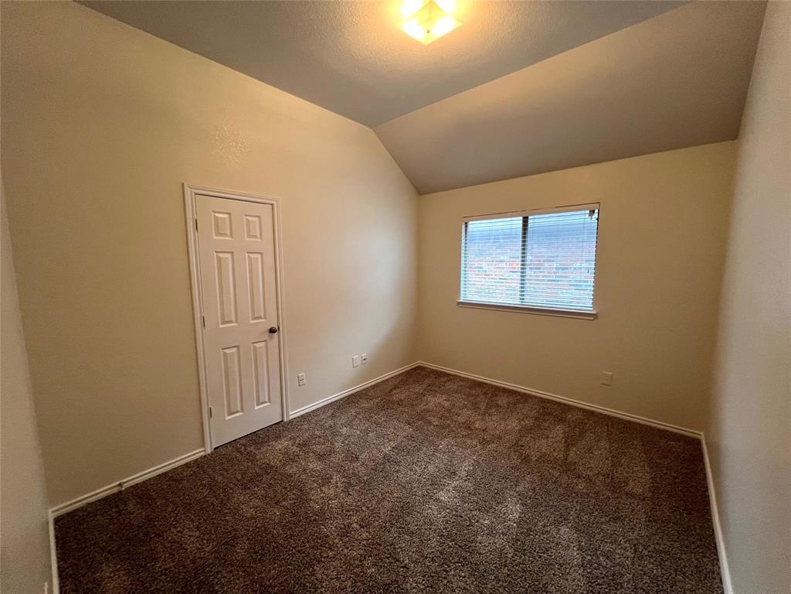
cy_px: 297
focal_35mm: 13
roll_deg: +0.3
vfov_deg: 89.9
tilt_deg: -6.4
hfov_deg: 106.2
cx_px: 396
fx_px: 297
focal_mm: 1.57
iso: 250
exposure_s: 1/60
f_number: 1.8
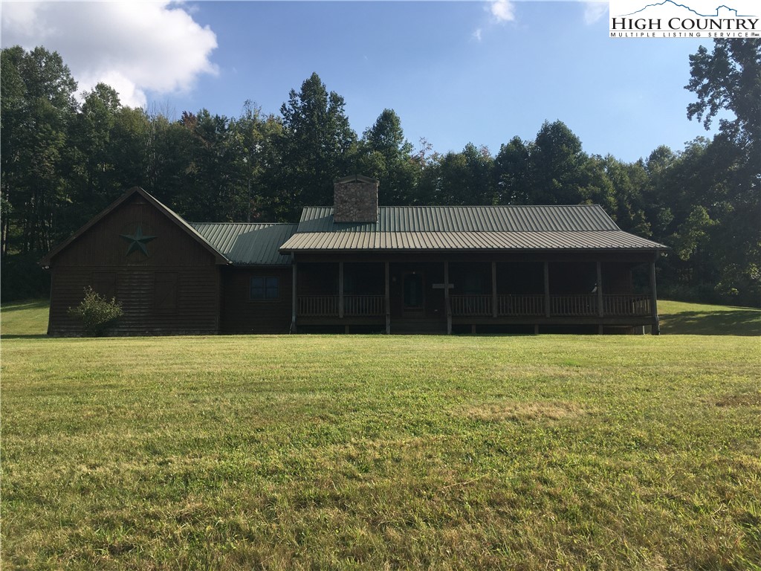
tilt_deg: +5.9
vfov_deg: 48.2
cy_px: 286
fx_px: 638
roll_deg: -0.2
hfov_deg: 61.7
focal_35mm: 29
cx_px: 380
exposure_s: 1/1538
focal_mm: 4.15
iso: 25
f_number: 2.2
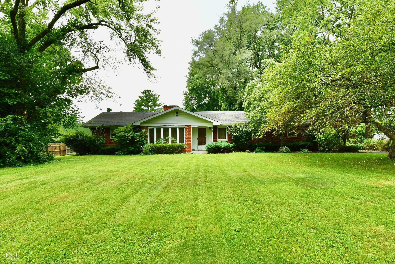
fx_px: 154
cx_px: 198
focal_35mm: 14
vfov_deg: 81.2
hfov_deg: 104.3
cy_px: 132
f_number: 8
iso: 640
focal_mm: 14
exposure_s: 1/250
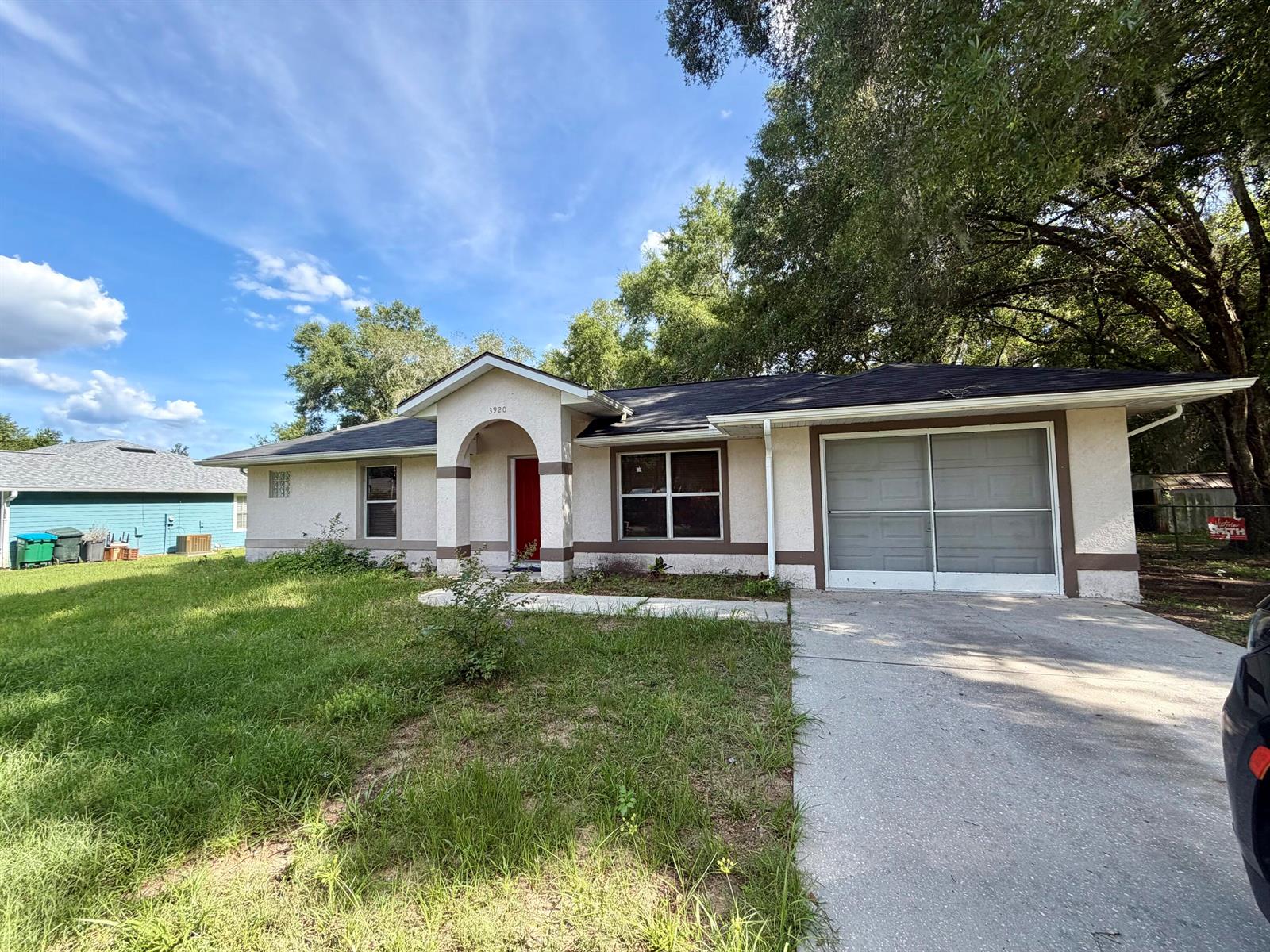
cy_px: 476
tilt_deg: +2.8
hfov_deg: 102.1
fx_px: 514
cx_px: 635
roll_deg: +0.9
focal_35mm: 14
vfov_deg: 85.7
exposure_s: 1/607
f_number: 2.2
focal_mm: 2.22
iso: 40
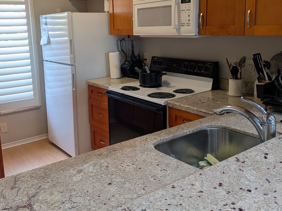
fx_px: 285
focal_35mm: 35
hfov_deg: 52.1
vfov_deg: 40.6
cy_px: 86
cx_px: 106
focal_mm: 4.53
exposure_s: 1/133
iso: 252
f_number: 1.7
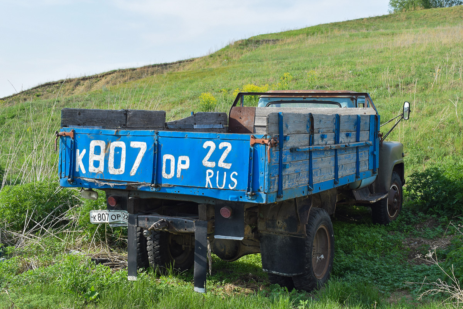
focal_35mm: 46
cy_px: 154
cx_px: 232
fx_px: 598
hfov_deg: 42.3
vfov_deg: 28.9
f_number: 8
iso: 220
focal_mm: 31
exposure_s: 1/250
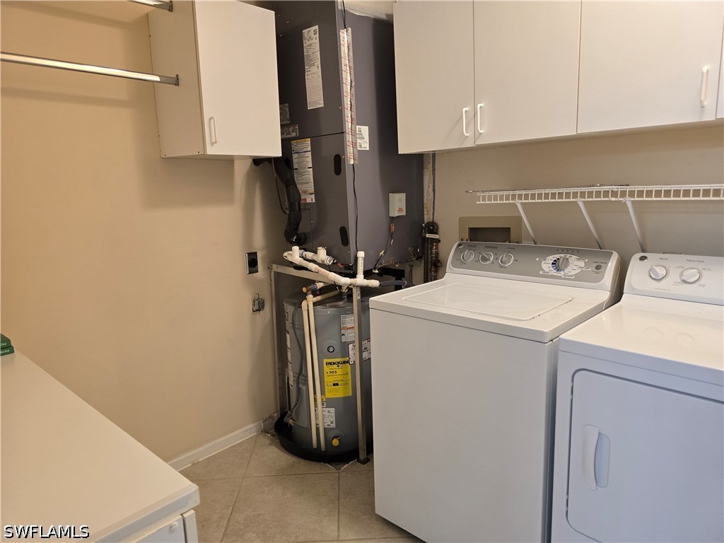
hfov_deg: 73.9
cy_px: 272
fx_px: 481
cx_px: 362
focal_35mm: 23
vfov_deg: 58.9
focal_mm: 6.3
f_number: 1.7
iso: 320
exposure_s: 1/120
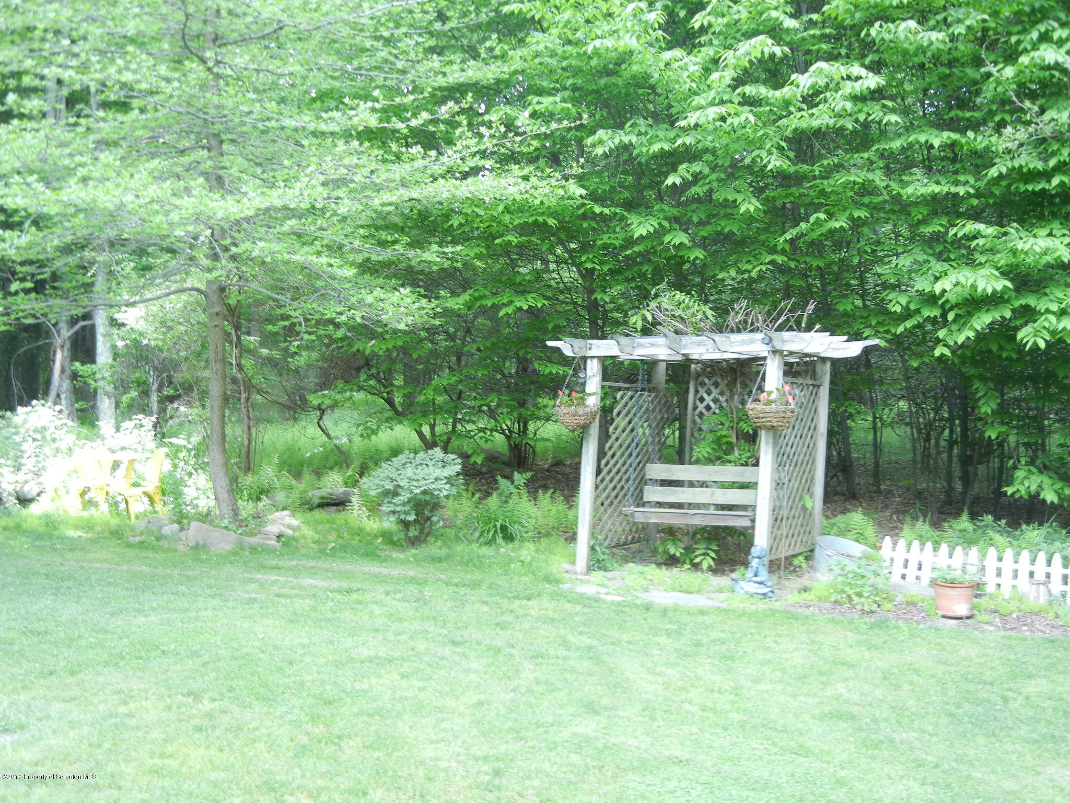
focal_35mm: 39
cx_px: 535
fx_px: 1206
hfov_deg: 47.9
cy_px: 402
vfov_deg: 36.8
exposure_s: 1/32.6
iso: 160
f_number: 3.7
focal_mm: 7.1
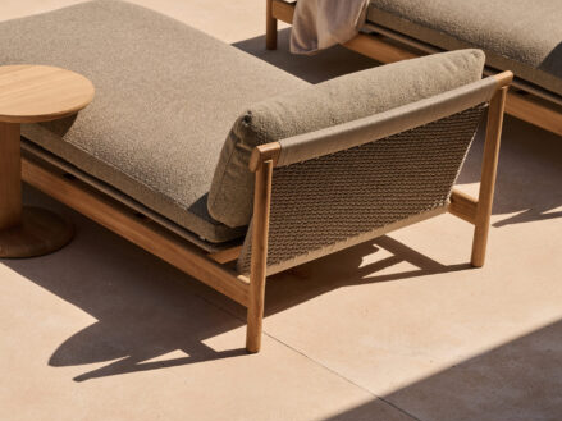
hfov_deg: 14.3
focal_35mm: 138
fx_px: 2240
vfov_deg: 10.7
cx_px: 282
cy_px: 173
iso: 64
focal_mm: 105
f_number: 8
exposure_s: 1/250
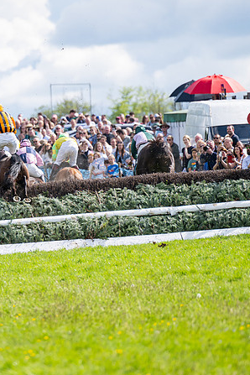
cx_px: 24
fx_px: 4406
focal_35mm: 423
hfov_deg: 3.2
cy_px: 187
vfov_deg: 4.9
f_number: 4
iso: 200
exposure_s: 1/1600
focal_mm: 280
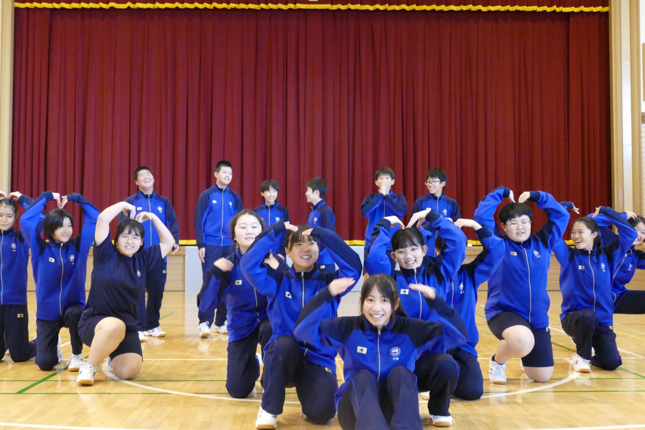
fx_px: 806
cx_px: 322
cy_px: 215
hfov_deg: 43.6
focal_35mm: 45
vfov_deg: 29.9
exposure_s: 1/50
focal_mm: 16.49
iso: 3200
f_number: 3.2
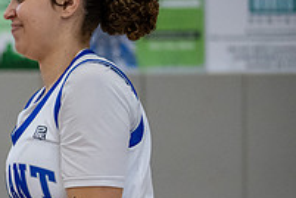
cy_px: 99
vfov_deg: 5.2
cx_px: -185
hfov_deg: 7.6
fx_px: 2187
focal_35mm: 266
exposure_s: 1/1000
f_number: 2.8
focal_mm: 70
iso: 2000
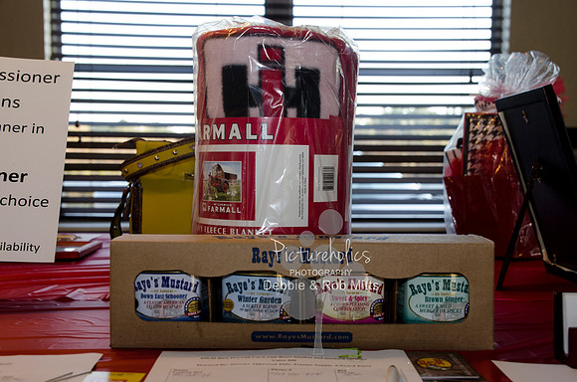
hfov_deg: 37.9
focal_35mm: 52
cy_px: 191
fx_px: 840
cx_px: 288
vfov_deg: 25.6
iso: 400
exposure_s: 1/160
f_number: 6.3
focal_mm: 35
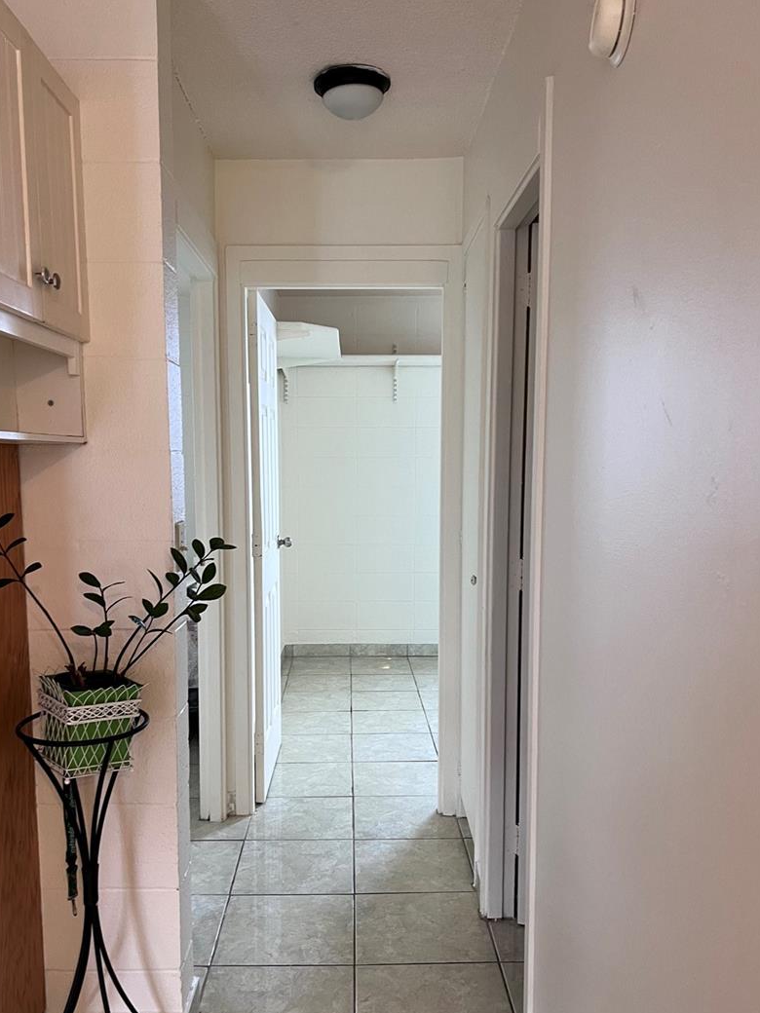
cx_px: 378
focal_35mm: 30
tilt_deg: -7.7
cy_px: 552
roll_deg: +0.3
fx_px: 878
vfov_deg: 59.9
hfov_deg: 46.8
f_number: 1.5
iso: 160
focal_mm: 5.7
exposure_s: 1/60
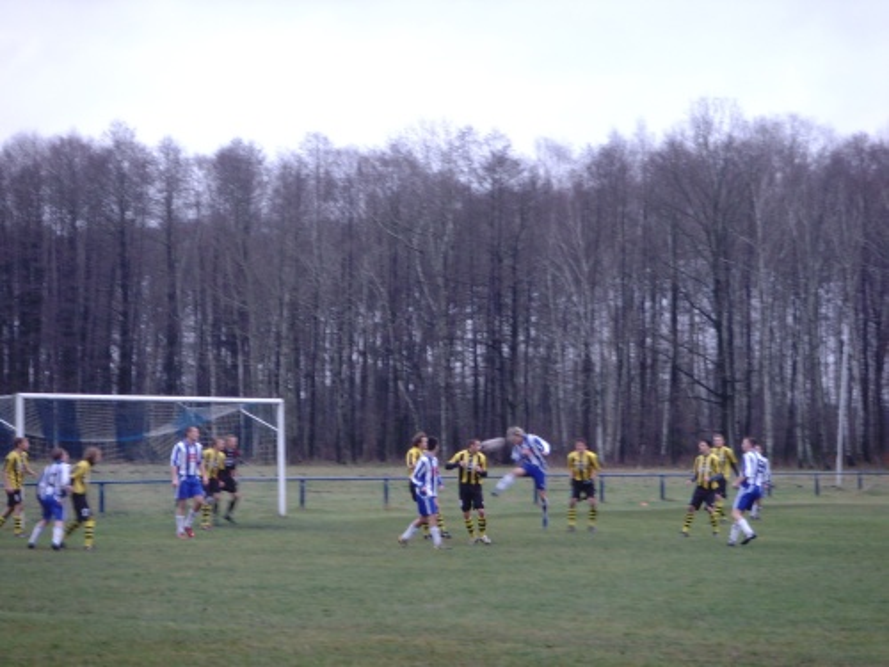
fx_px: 2440
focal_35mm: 95
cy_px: 334
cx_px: 444
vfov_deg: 15.6
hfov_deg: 20.7
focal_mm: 16
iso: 200
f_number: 4.4
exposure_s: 1/60
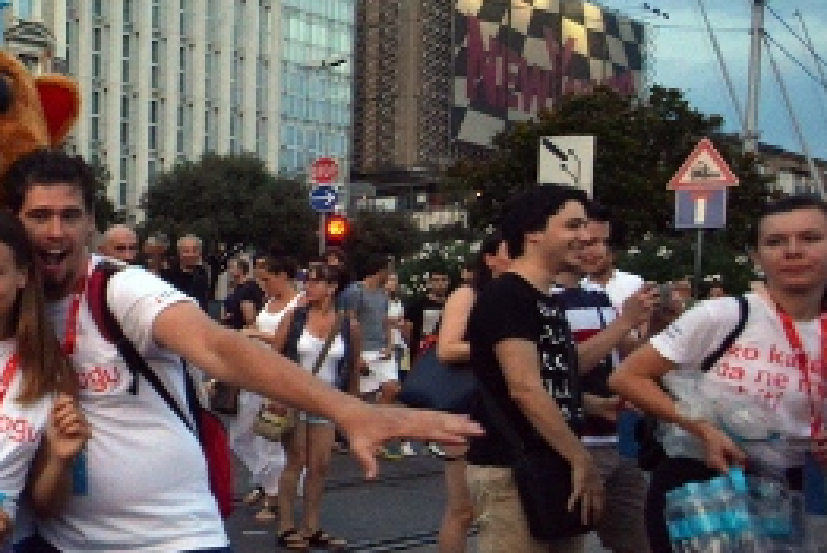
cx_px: -123
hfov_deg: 38.2
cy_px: 452
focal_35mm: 40
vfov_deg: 32.3
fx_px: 924
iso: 2000
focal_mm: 11
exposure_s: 1/1500
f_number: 2.8
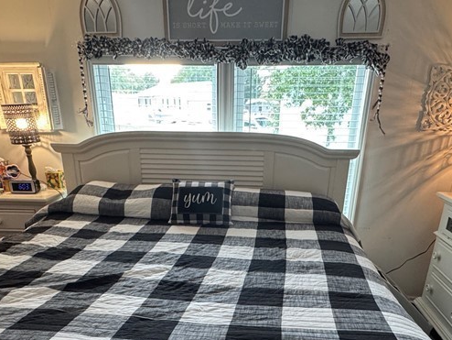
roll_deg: -0.3
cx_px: 224
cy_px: 264
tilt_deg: -23.4
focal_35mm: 29
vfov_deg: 46.2
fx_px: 379
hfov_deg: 61.6
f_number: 2.2
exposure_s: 1/60
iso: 500
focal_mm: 2.22
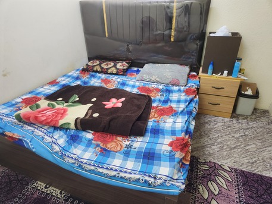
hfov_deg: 73.9
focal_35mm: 23
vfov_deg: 58.9
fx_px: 181
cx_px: 136
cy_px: 102
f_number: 1.8
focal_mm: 5.4
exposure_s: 1/60
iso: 640
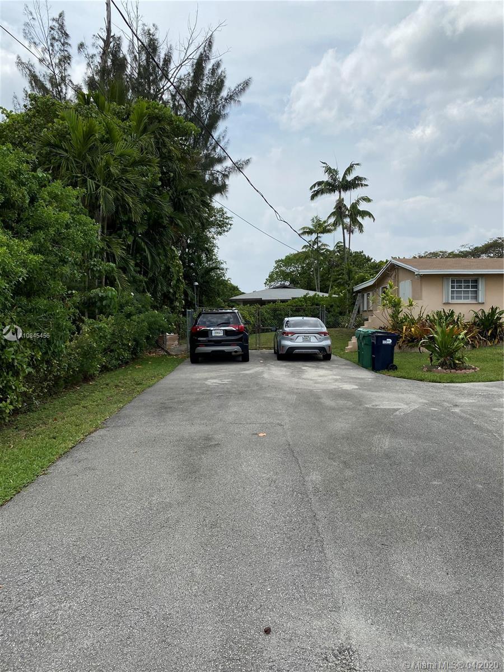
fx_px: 505
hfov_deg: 53.1
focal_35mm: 26
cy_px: 336
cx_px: 252
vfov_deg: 67.3
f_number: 1.8
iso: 32
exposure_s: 1/3861
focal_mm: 4.25
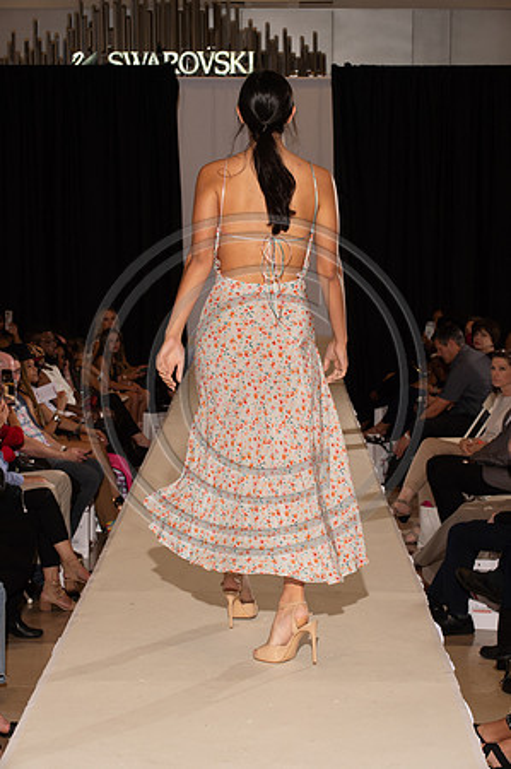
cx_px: 256
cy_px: 384
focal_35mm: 90
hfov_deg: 15.2
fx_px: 1921
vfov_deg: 22.6
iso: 800
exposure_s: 1/250
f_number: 9
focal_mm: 90
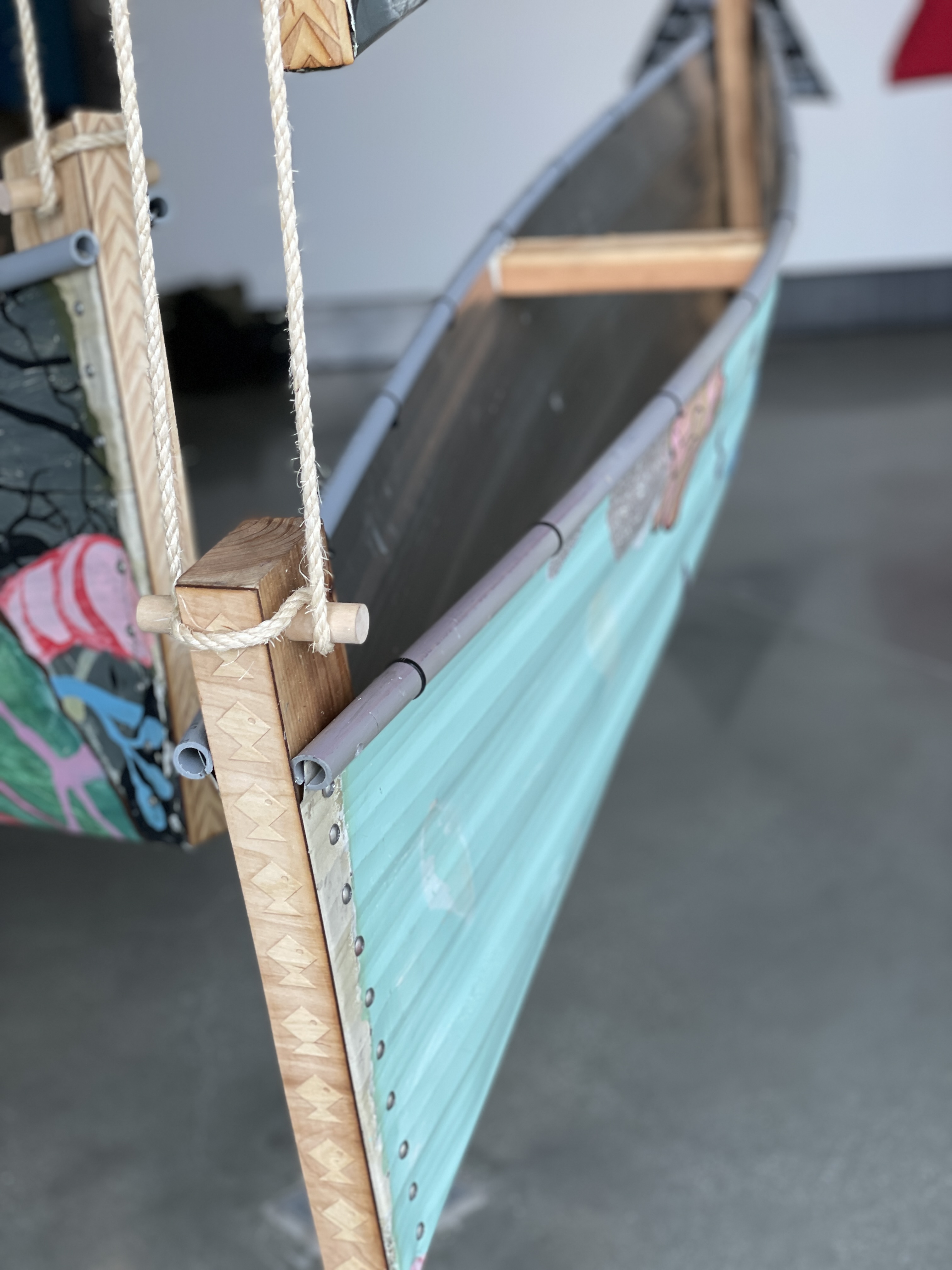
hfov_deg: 28.0
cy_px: 635
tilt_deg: -15.6
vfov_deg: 36.8
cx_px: 476
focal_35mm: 52
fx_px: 1907
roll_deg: +0.7
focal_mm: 6
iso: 50
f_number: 2
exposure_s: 1/120
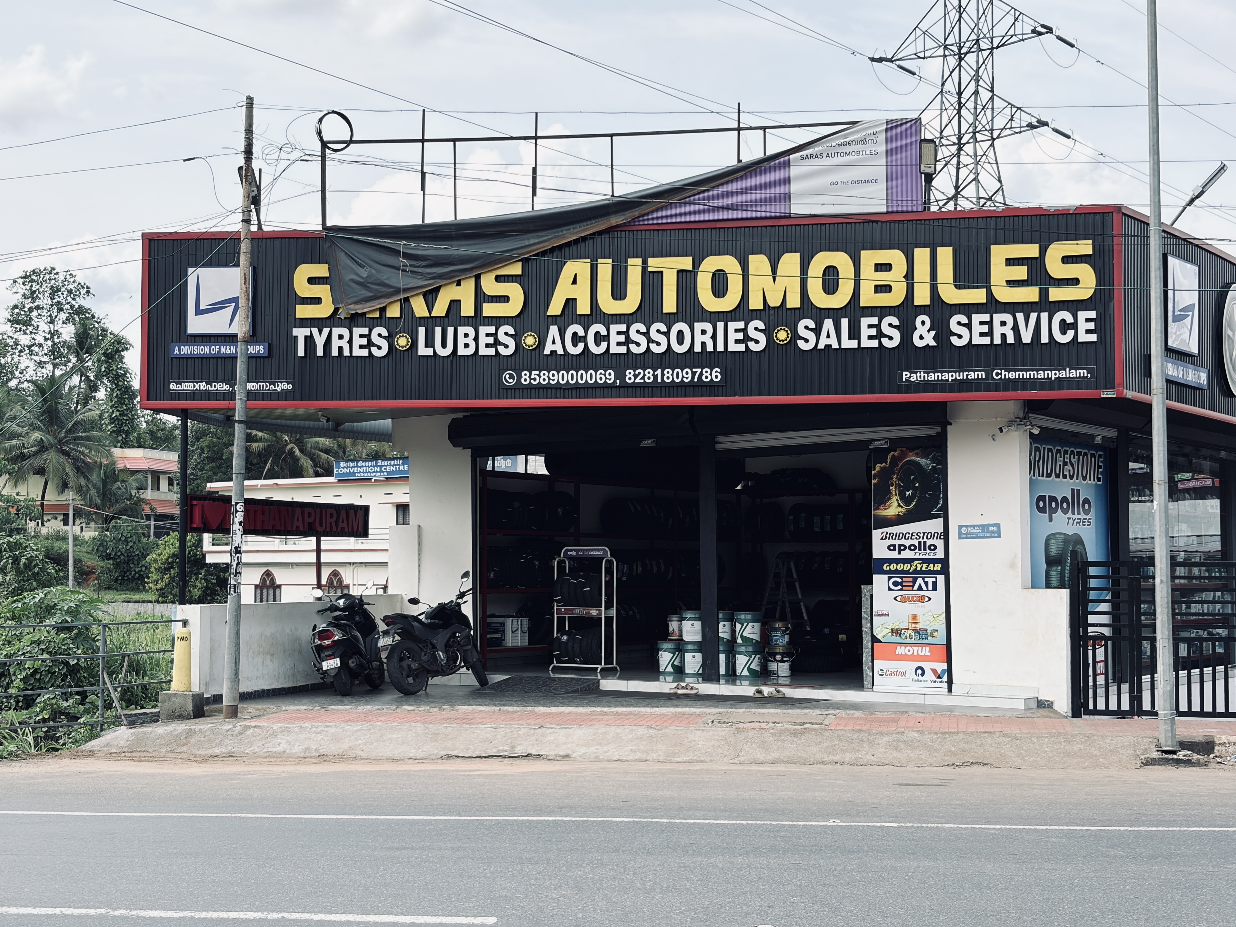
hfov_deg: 36.8
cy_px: 464
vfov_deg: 28.0
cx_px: 618
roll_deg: +0.7
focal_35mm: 52
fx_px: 1857
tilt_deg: +3.8
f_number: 1.6
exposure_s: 1/1848
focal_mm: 5.96
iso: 40
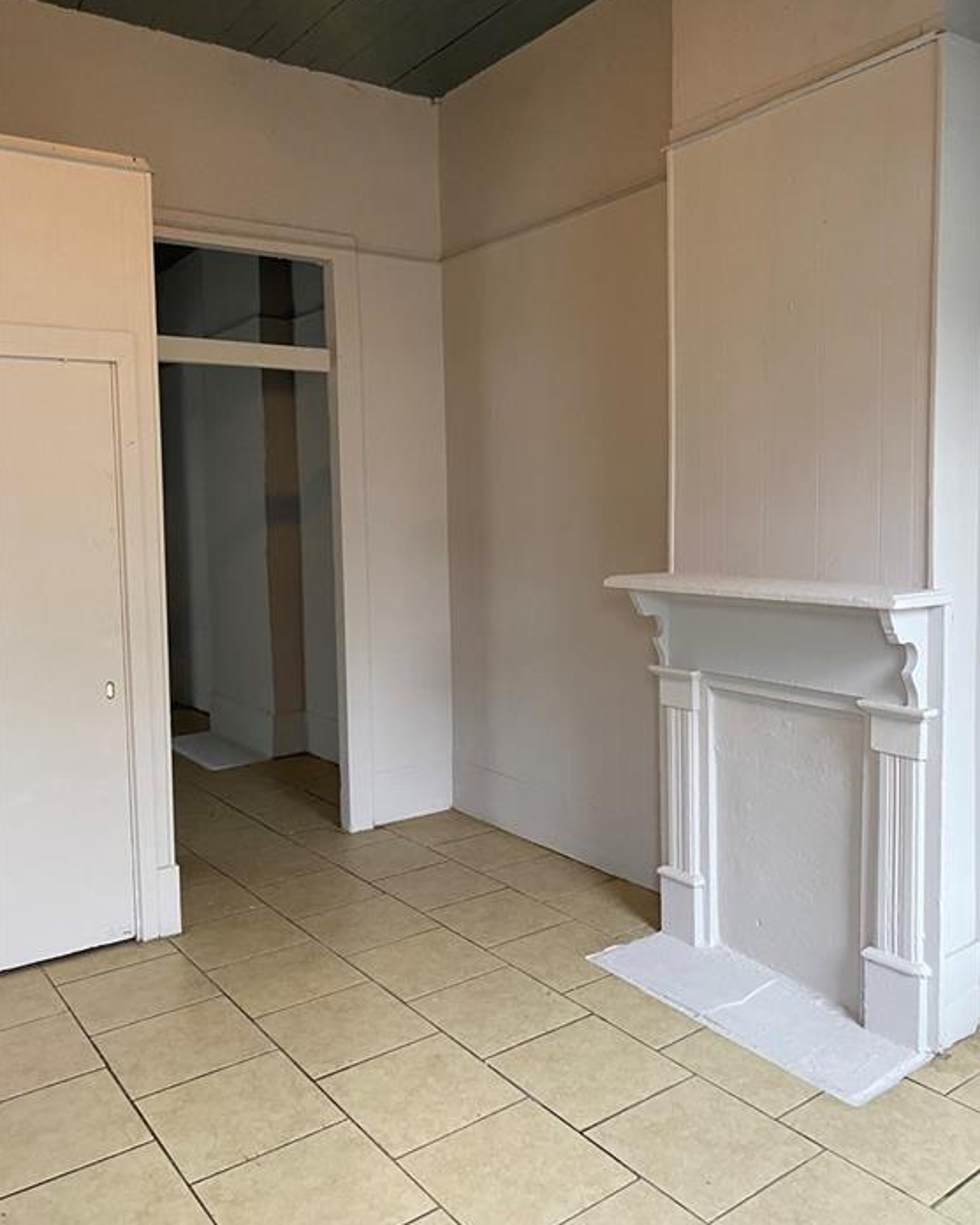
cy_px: 581
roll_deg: +0.8
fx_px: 1015
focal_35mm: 28
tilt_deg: -3.3
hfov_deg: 51.5
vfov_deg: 62.2
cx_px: 503
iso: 320
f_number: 1.8
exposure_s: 1/60
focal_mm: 4.25
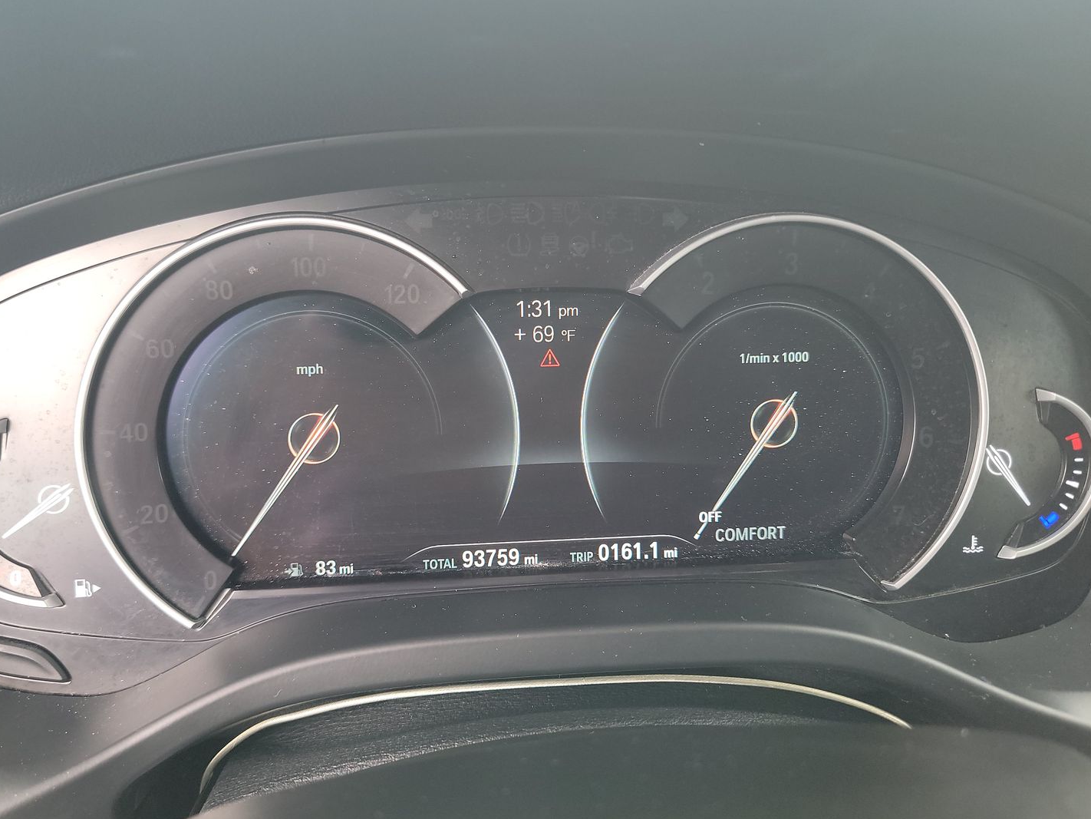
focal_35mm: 27
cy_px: 410
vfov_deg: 51.4
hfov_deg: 65.1
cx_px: 483
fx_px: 851
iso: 199
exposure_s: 1/59
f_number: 1.8
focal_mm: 6.7
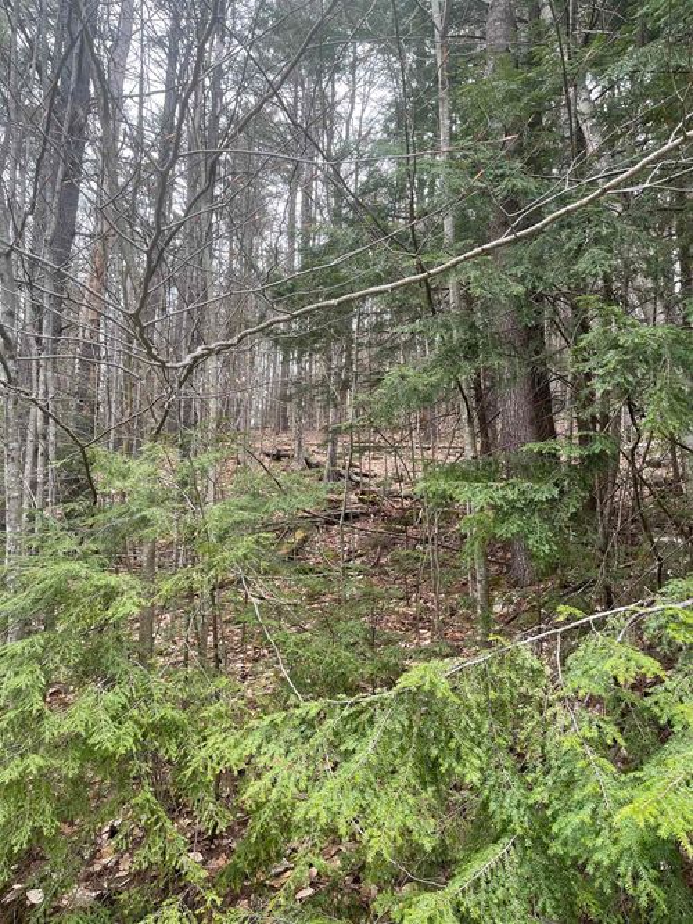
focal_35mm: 26
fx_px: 694
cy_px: 462
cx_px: 346
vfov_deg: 67.3
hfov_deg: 53.0
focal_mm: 5.1
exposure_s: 1/121
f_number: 1.6
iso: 64
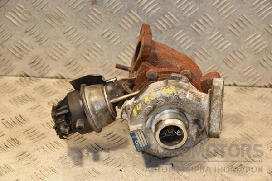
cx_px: 136
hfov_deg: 21.9
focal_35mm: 93
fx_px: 703
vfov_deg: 14.7
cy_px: 90
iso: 800
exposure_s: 1/160
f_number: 5.3
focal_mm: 62
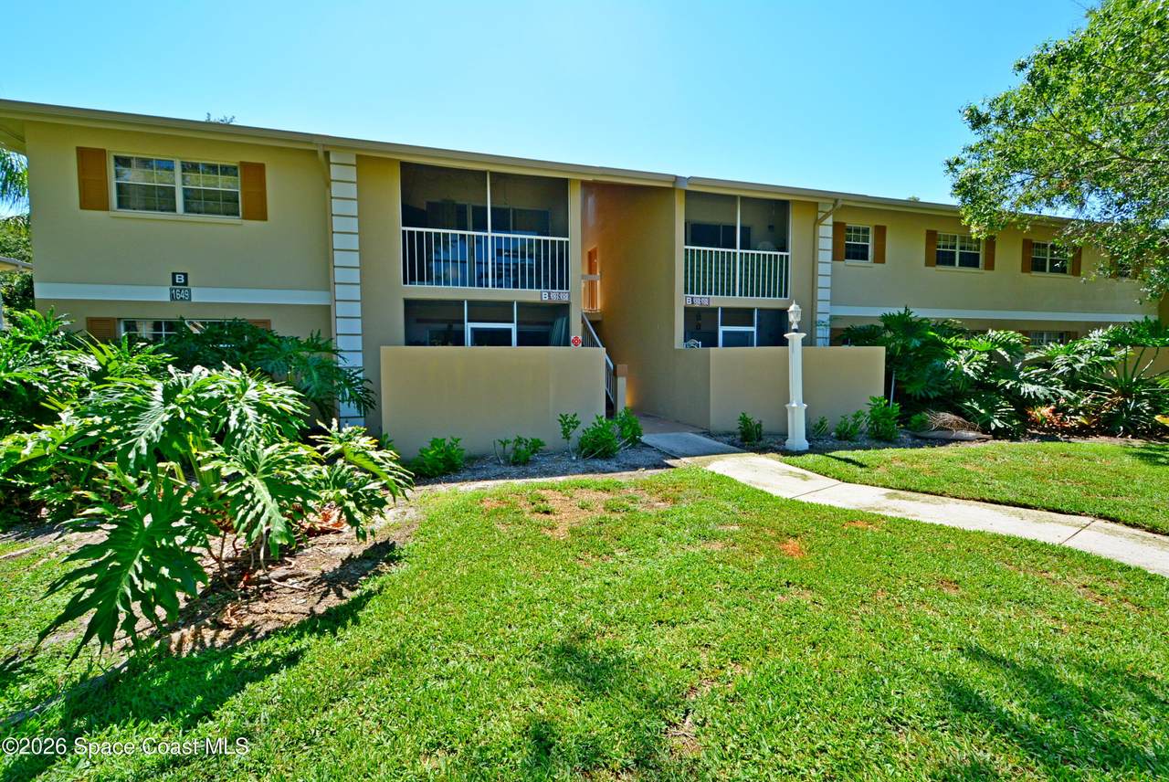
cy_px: 391
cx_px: 584
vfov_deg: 77.4
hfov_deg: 100.3
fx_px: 488
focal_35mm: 15
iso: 180
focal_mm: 10
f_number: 8
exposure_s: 1/250
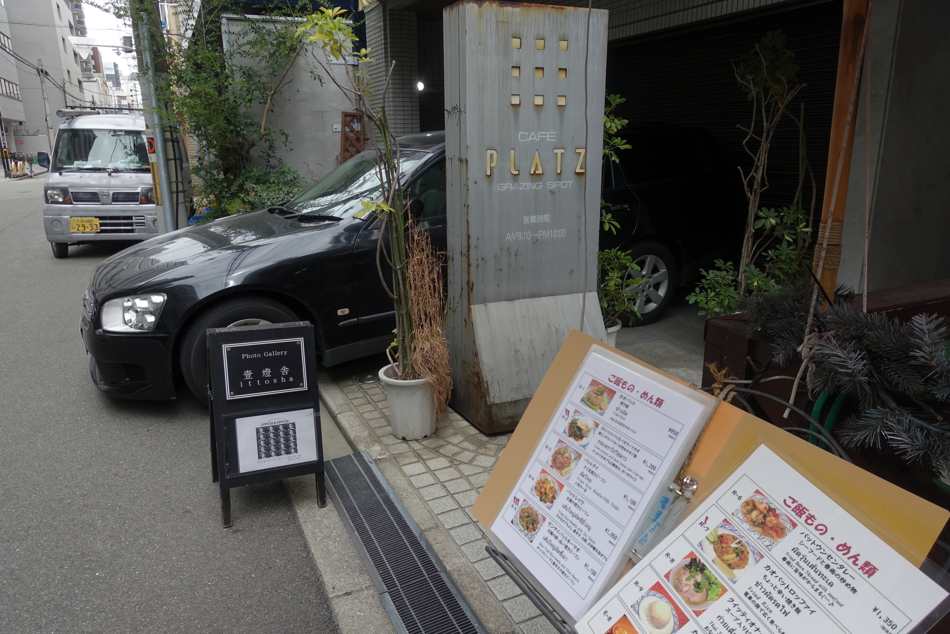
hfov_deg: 73.7
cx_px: 475
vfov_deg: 53.1
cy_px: 317
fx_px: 633
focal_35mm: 24
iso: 125
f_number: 4
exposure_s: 1/400
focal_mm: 8.8
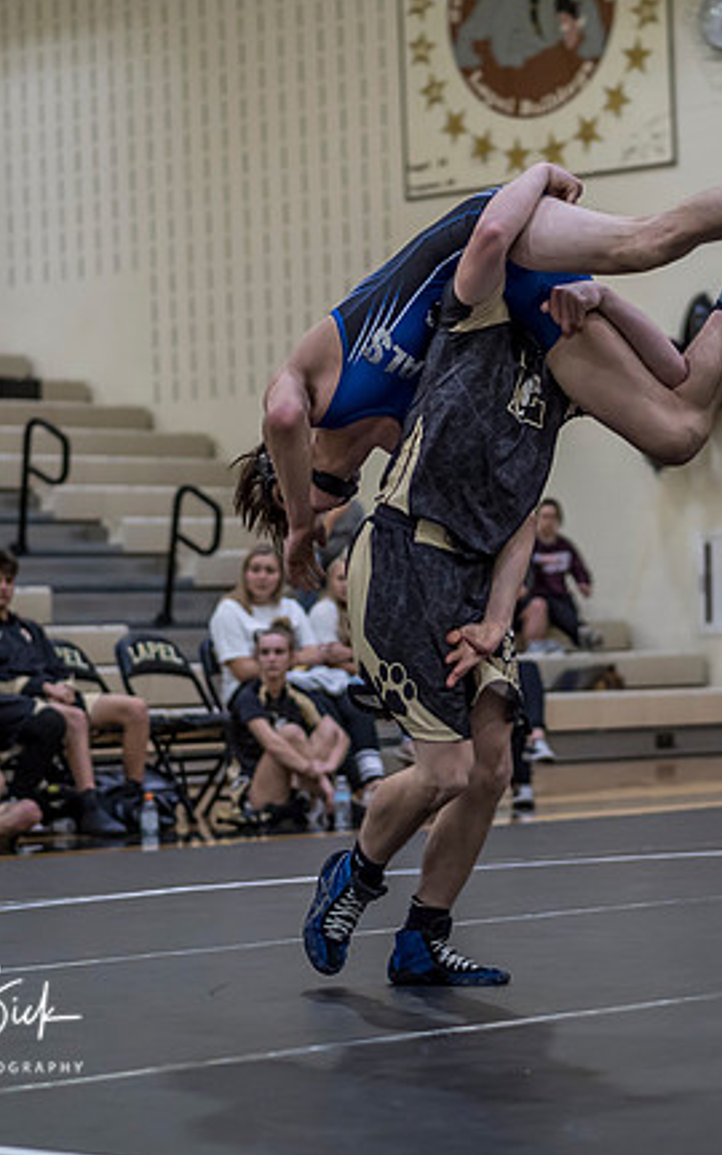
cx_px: 476
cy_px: 579
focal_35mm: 128
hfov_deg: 10.2
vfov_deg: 16.3
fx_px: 4030
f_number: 1.4
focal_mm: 45
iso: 1000
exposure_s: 1/1000
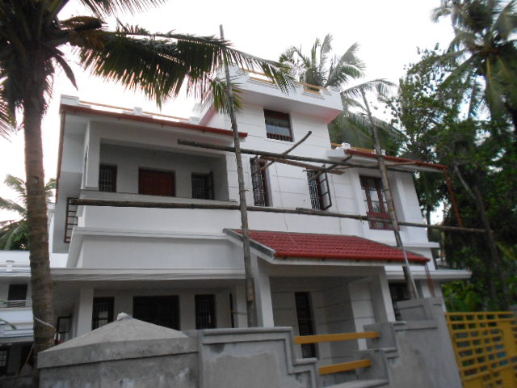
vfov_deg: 53.1
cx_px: 258
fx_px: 388
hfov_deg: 67.3
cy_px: 194
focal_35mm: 26
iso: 400
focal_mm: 4.6
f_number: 3.2
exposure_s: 1/125
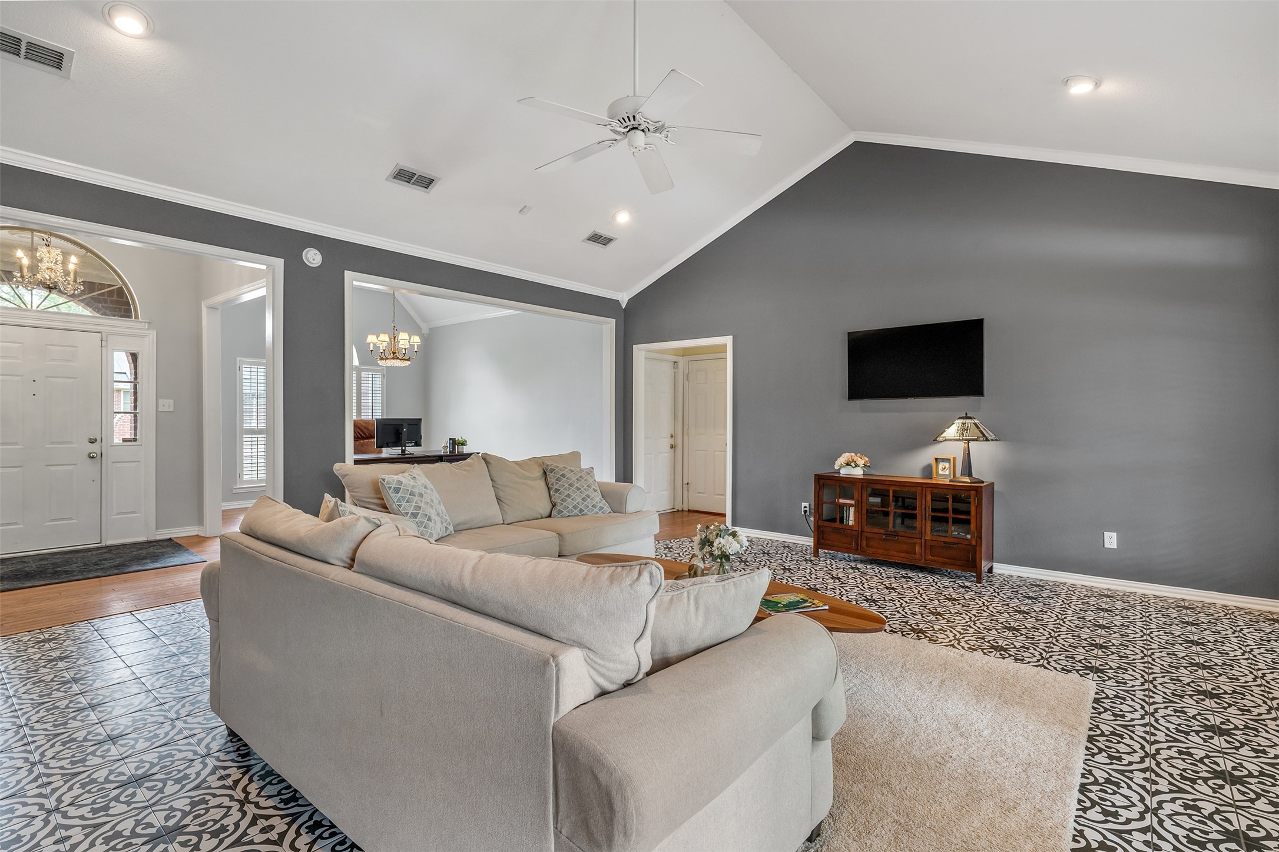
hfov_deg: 93.3
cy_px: 426
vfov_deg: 70.4
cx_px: 640
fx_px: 604
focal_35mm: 17
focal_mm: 17
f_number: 8
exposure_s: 1/13
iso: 800
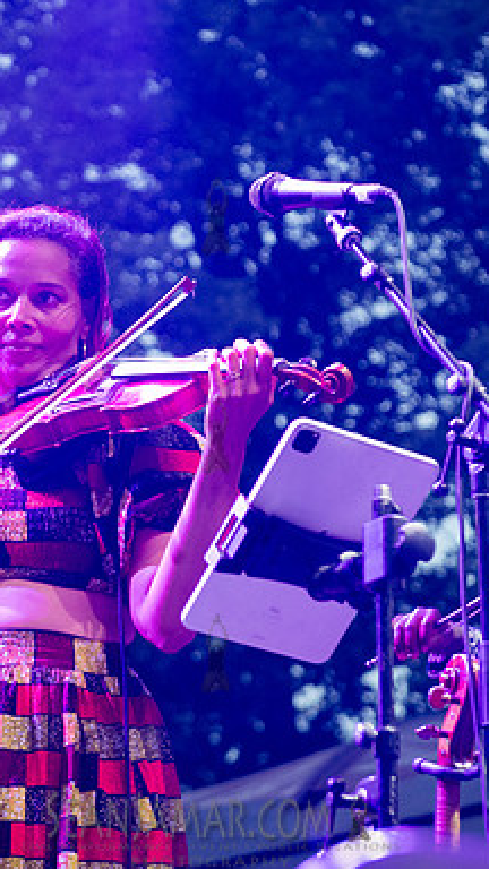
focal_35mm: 130
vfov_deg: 16.5
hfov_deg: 9.3
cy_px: 370
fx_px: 2997
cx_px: 227
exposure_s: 1/400
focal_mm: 70
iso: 4000
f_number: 4
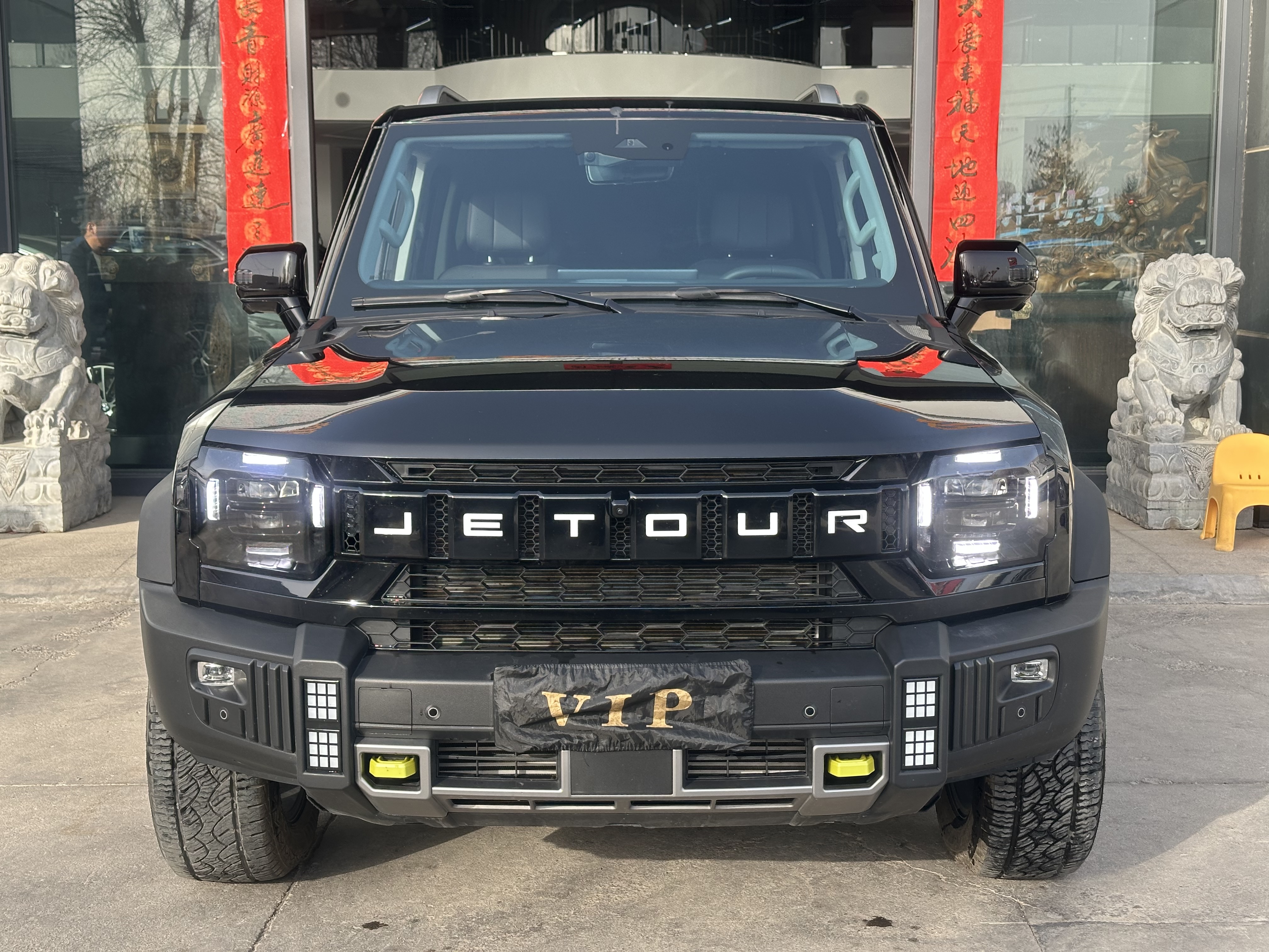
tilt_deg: -7.1
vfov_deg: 30.3
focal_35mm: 48
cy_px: 476
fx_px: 1760
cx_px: 634
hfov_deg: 39.7
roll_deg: +0.0
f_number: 1.78
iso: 64
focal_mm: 6.86
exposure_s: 1/604
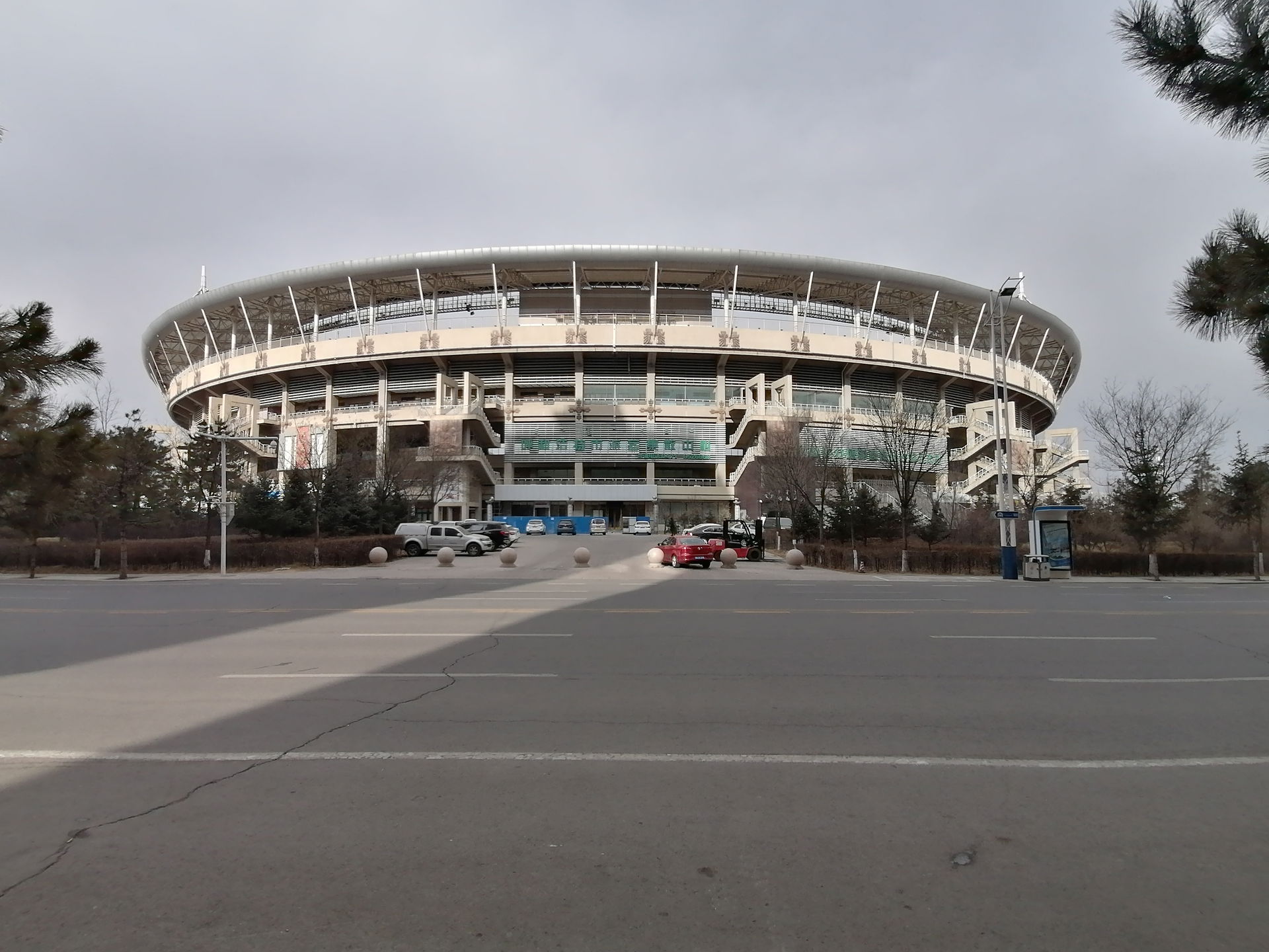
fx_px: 697
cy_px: 476
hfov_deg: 84.7
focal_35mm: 19
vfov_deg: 68.7
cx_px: 634
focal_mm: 1.78
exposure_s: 1/1081
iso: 50
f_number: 2.4
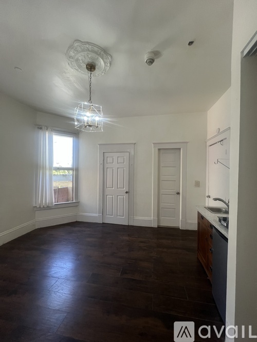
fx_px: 129
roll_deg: -0.5
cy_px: 171
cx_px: 128
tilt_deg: -0.4
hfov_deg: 89.9
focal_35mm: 13
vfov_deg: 106.2
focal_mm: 1.57
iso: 250
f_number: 1.8
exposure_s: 1/120
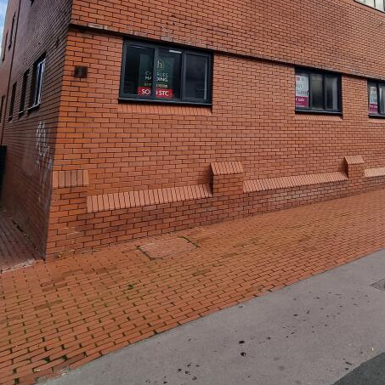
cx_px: 271
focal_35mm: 26
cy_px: 76
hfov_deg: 58.8
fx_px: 327
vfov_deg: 56.4
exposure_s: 1/1432
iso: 50
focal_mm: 2.2
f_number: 2.2
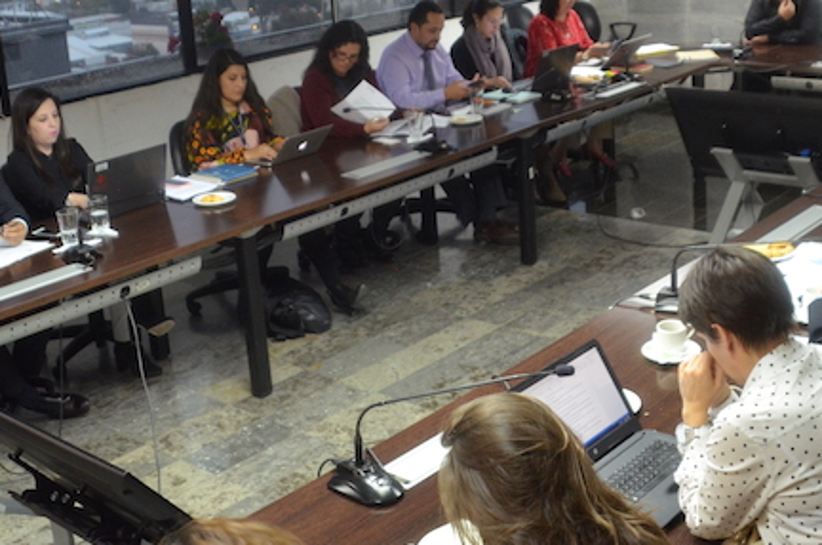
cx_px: 432
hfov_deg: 39.7
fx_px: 1139
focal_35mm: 50
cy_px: 147
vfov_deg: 26.6
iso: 1100
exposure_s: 1/30
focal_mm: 18
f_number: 3.5
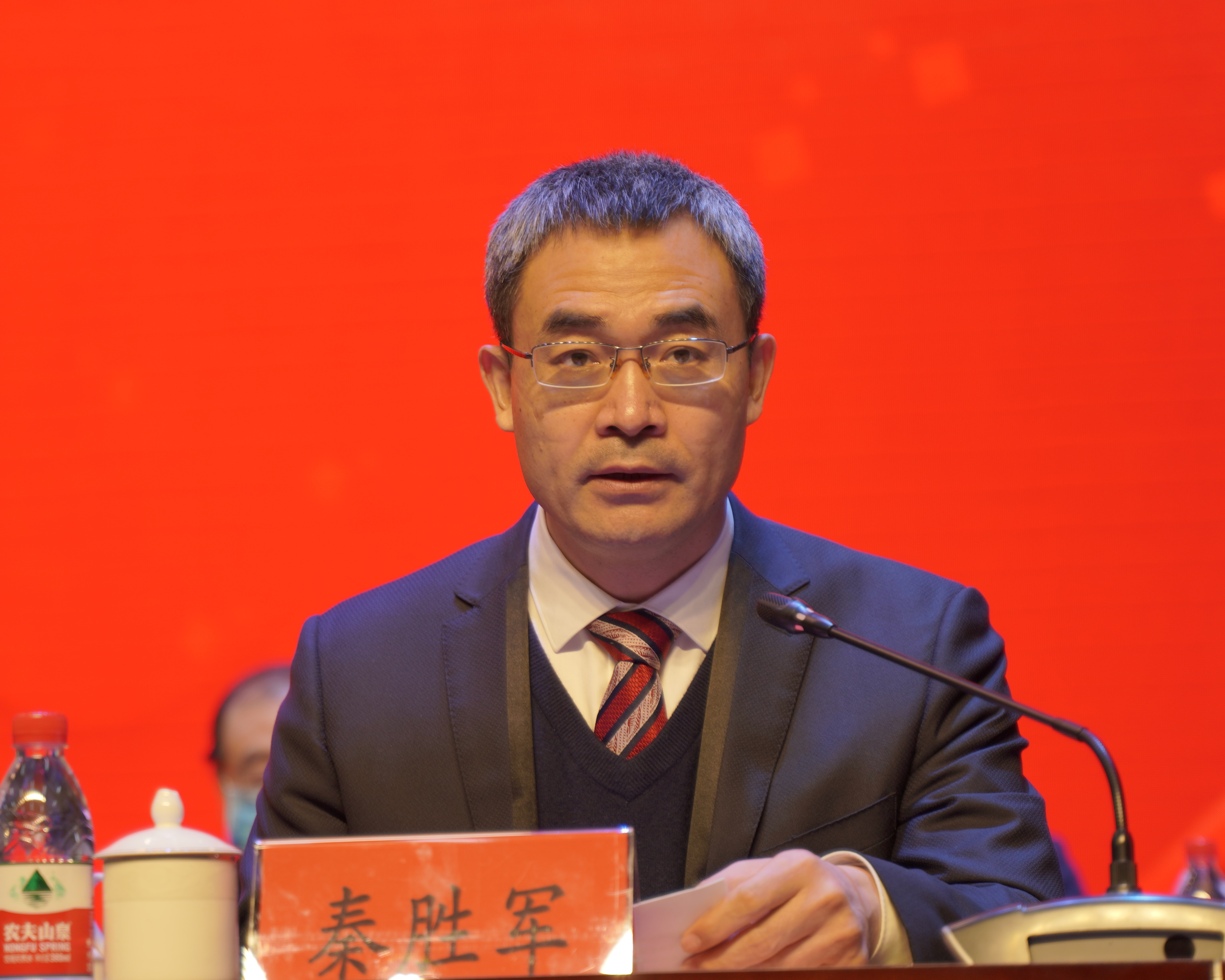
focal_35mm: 124
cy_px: 493
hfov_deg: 15.5
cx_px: 541
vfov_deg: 12.4
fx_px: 4496
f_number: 2.8
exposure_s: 1/125
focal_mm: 71
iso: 125
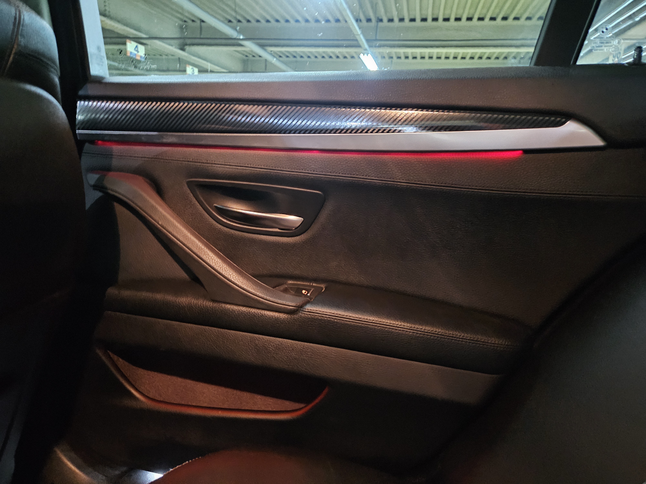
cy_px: 242
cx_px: 323
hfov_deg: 73.9
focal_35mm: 23
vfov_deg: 58.9
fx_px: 429
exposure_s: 1/15
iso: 2000
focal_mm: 5.4
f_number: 1.8
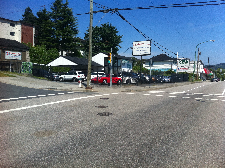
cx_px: 112
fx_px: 227
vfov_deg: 40.6
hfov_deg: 52.7
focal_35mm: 35
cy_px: 84
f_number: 2.8
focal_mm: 3.85
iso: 80
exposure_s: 1/1774
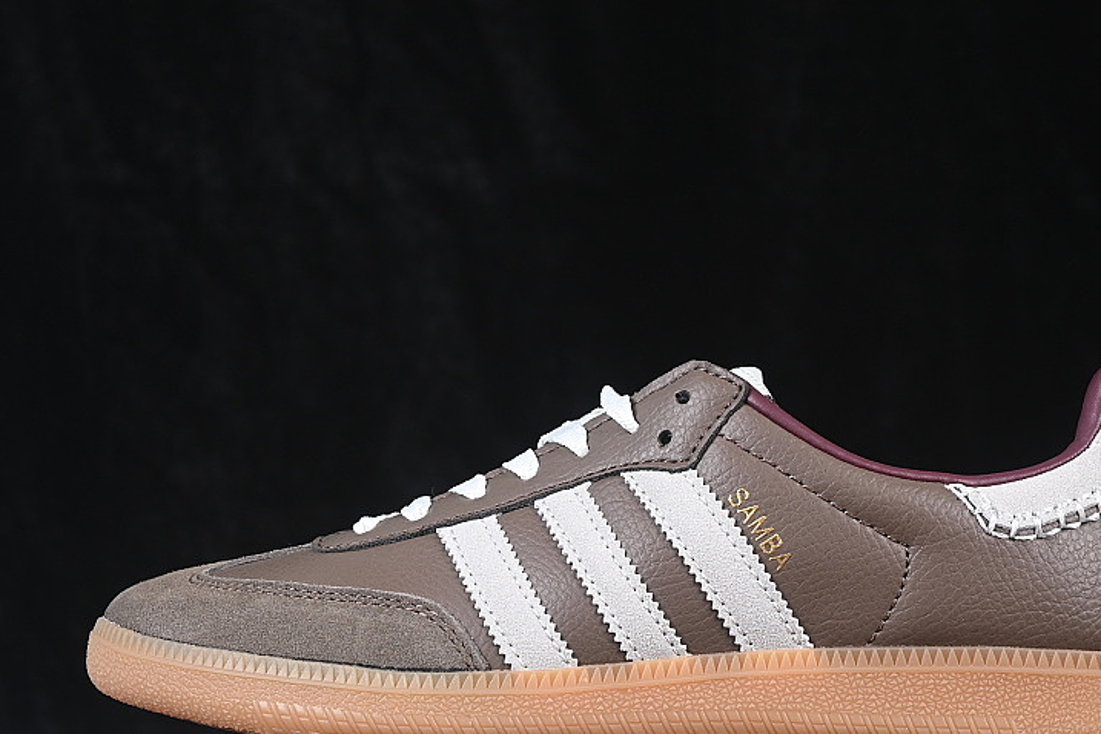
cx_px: 642
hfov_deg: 18.1
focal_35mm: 113
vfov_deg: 12.1
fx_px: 3456
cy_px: 407
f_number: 6.3
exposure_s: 1/60
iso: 160
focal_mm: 50
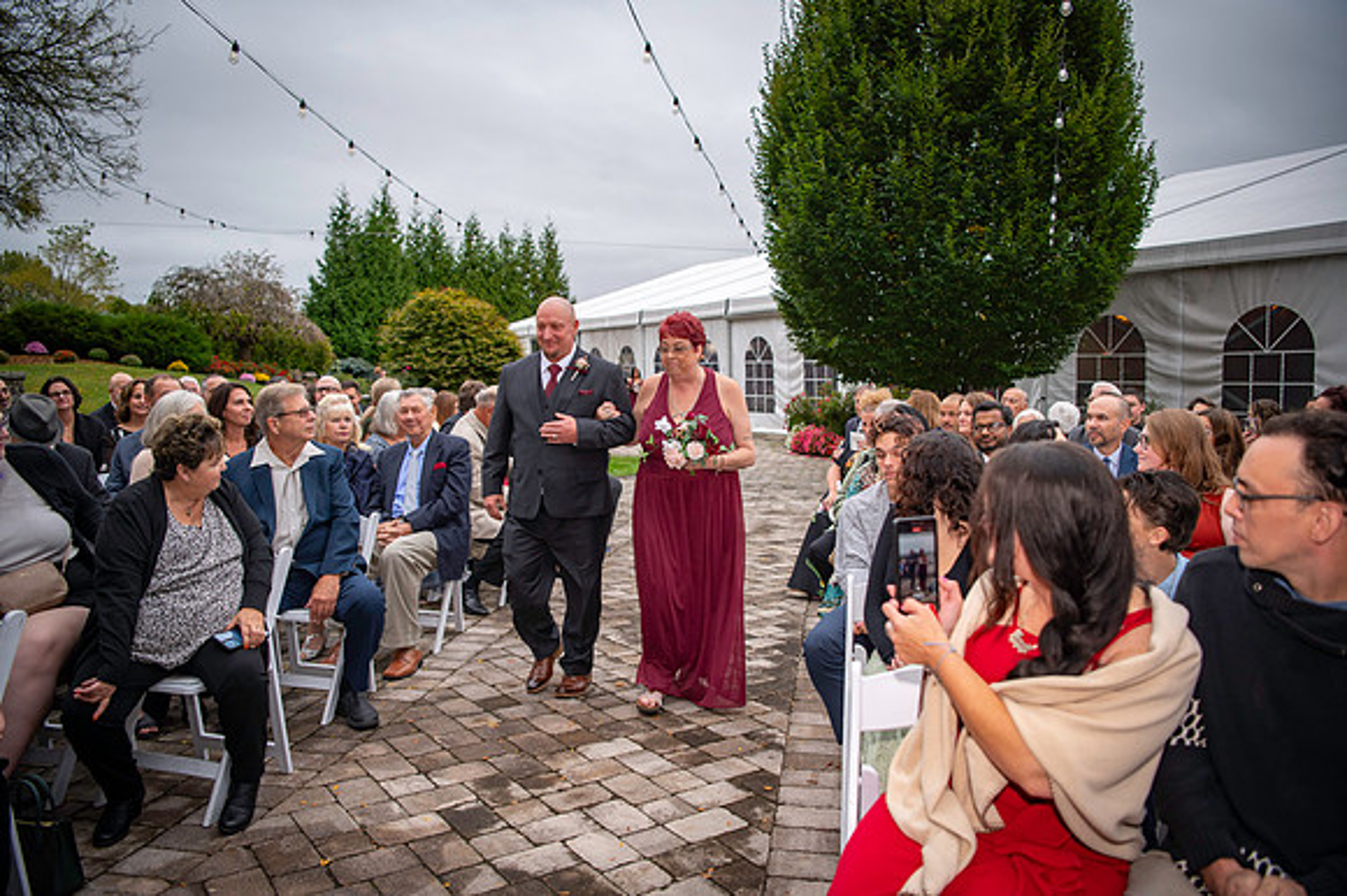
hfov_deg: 67.4
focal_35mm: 27
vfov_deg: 47.9
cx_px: 674
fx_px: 1010
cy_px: 448
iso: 800
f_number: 2.8
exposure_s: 1/1000
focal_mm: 27
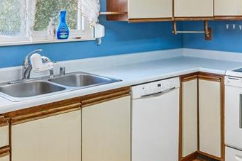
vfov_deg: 28.7
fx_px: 302
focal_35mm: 45
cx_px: 123
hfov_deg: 43.6
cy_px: 16
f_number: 8
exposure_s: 1/40
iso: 800
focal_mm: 10
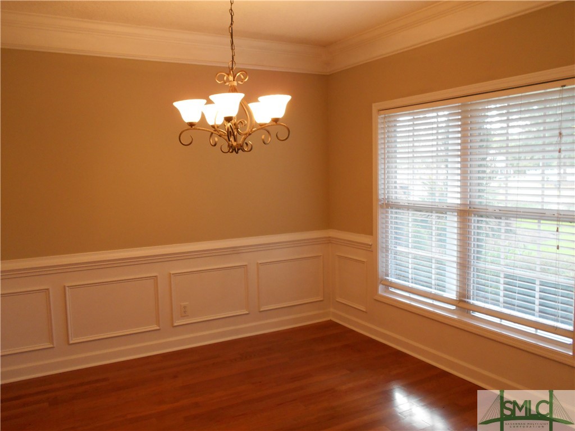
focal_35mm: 28
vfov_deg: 49.7
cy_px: 216
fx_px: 465
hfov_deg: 63.4
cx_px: 288
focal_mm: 5.1
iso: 250
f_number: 3.4
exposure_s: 1/30
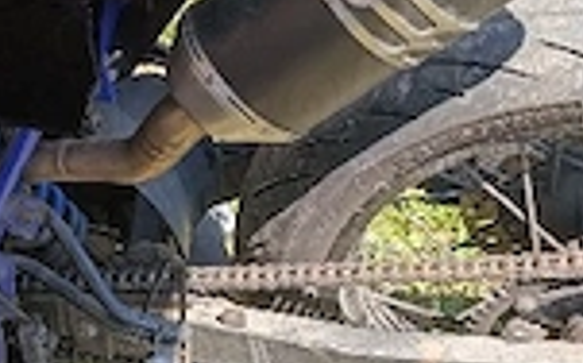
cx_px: -154
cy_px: 166
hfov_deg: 19.9
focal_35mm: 97
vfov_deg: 13.4
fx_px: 1539
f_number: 1.6
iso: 50
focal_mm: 6.14
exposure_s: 1/115
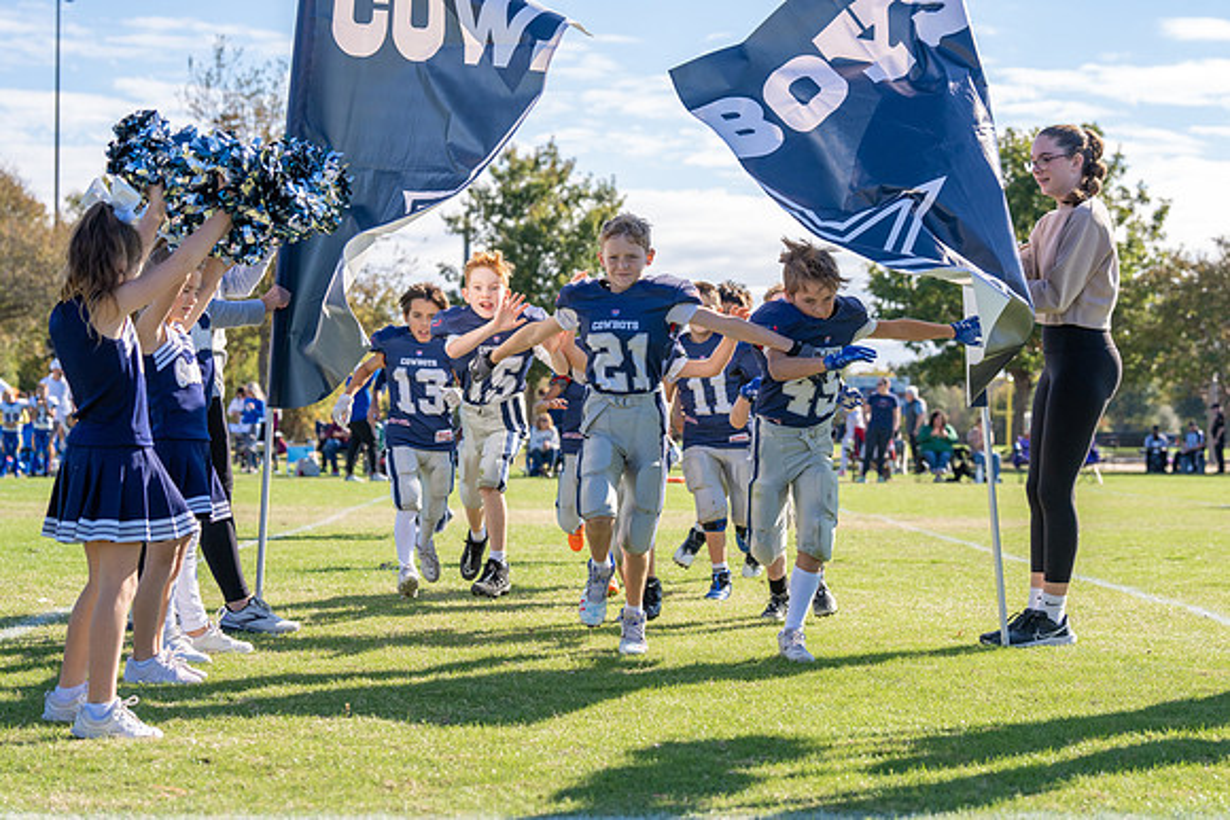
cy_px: 410
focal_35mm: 70
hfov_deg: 28.8
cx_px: 615
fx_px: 2392
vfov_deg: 19.5
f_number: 4.5
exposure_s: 1/2000
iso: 400
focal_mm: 70
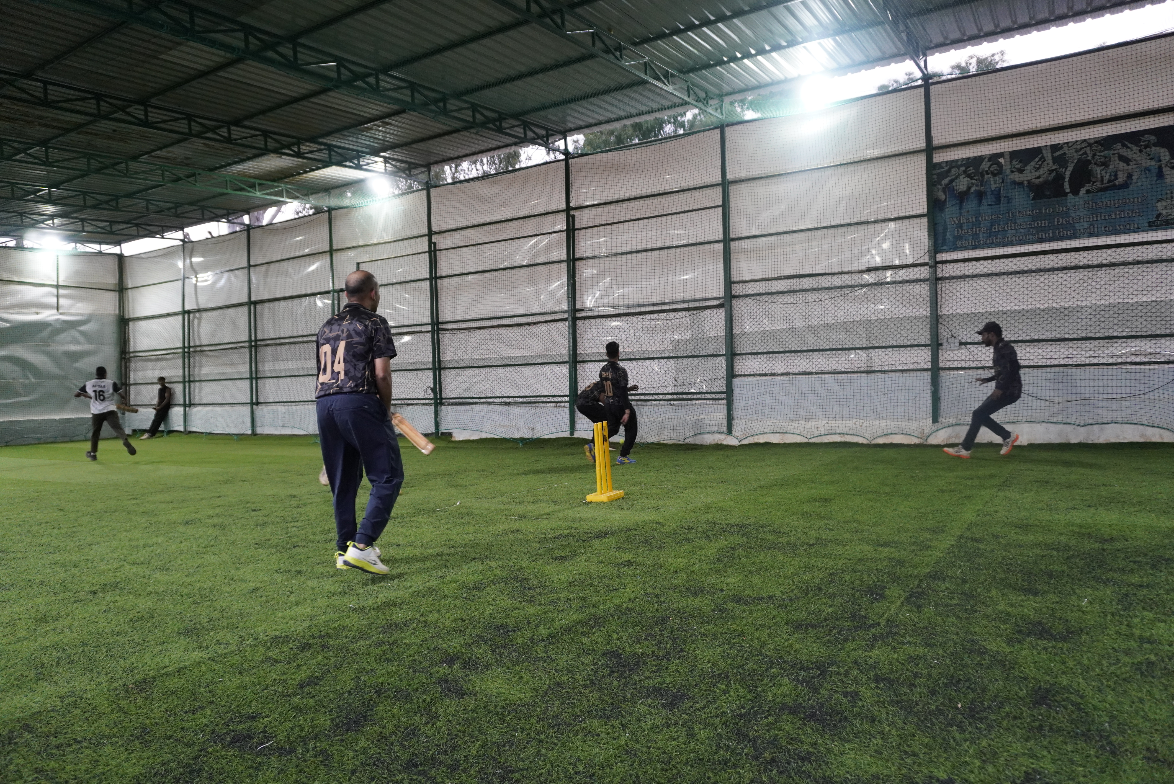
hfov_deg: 73.7
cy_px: 392
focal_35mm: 24
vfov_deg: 53.2
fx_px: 783
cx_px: 587
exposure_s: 1/200
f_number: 4
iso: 1600
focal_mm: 16
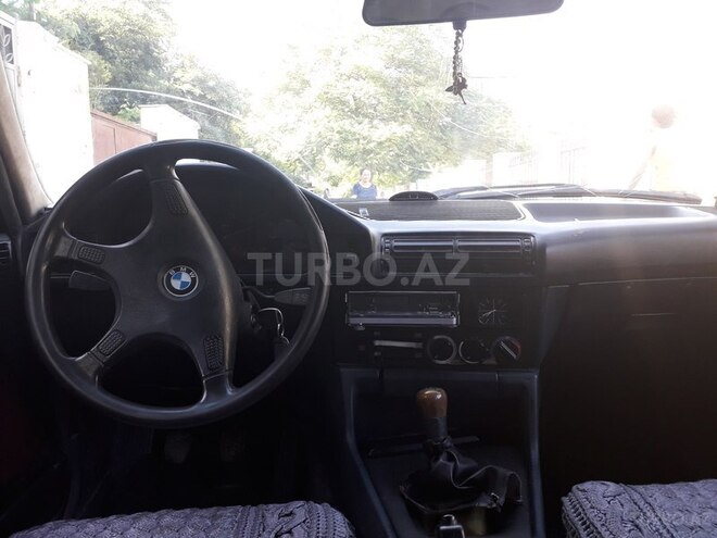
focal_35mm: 27
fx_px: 559
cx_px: 358
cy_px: 269
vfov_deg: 51.4
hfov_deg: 65.3
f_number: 1.9
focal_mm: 3.6
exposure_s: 1/50
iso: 64
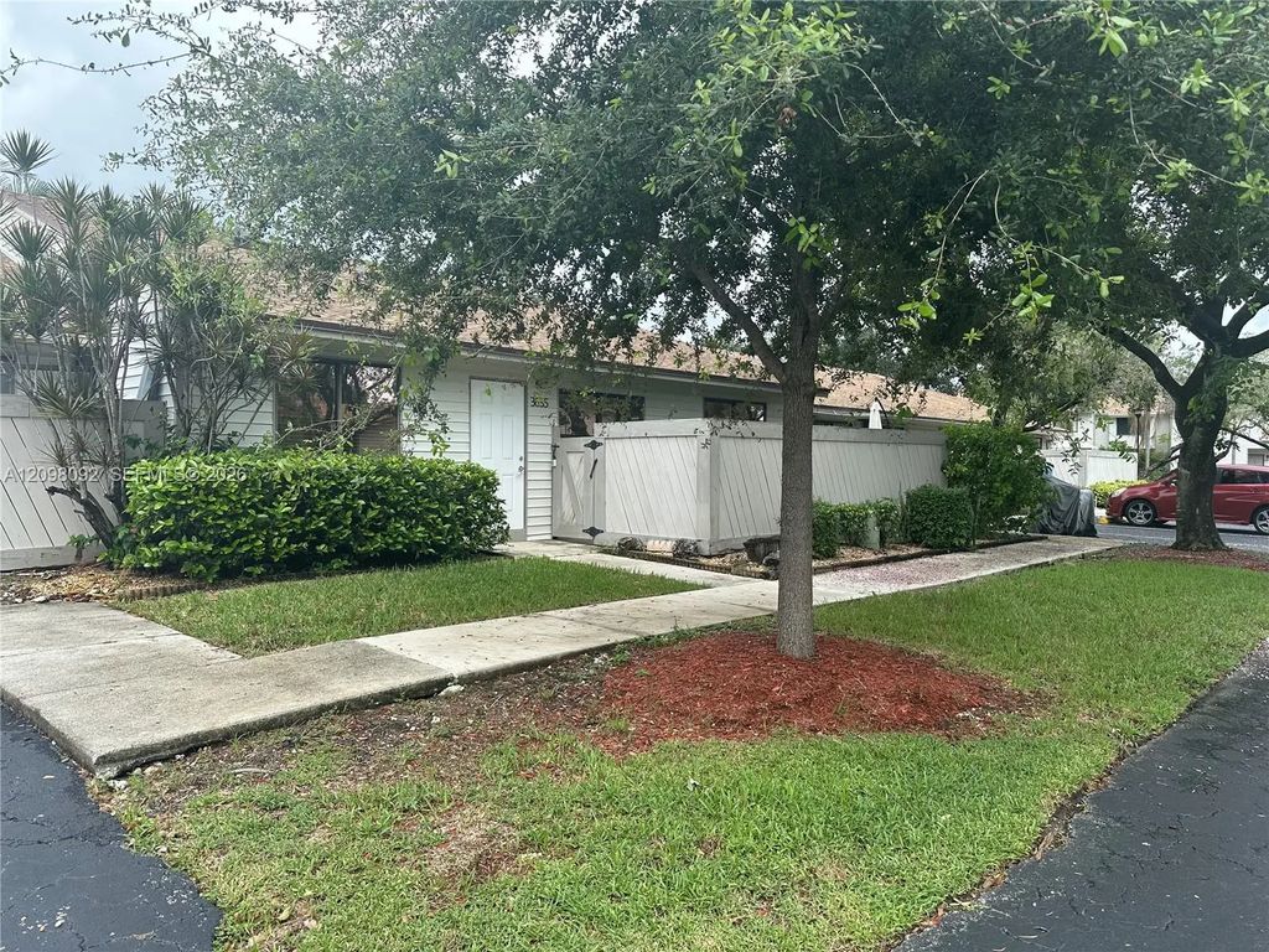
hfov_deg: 71.6
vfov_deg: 56.8
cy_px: 476
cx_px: 634
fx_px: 880
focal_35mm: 24
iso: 80
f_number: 1.78
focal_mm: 6.86
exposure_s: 1/1453
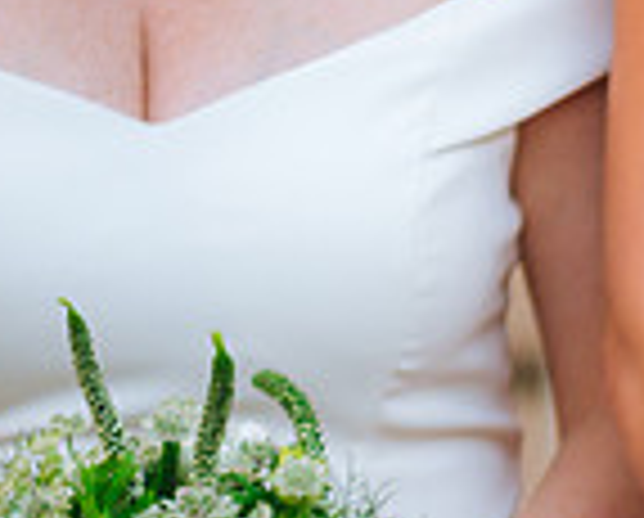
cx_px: 1166
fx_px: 5080
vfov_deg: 5.8
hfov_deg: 7.1
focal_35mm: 266
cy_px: 662
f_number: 3.2
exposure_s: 1/250
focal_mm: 70
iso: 500
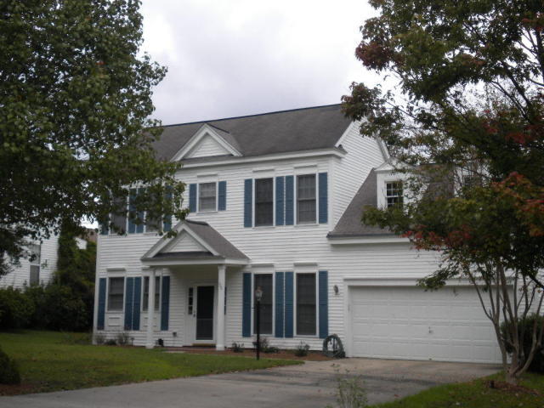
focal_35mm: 52
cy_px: 204
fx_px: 817
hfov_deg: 36.8
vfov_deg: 28.0
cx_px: 272
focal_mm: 9.3
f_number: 5.6
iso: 80
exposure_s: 1/190
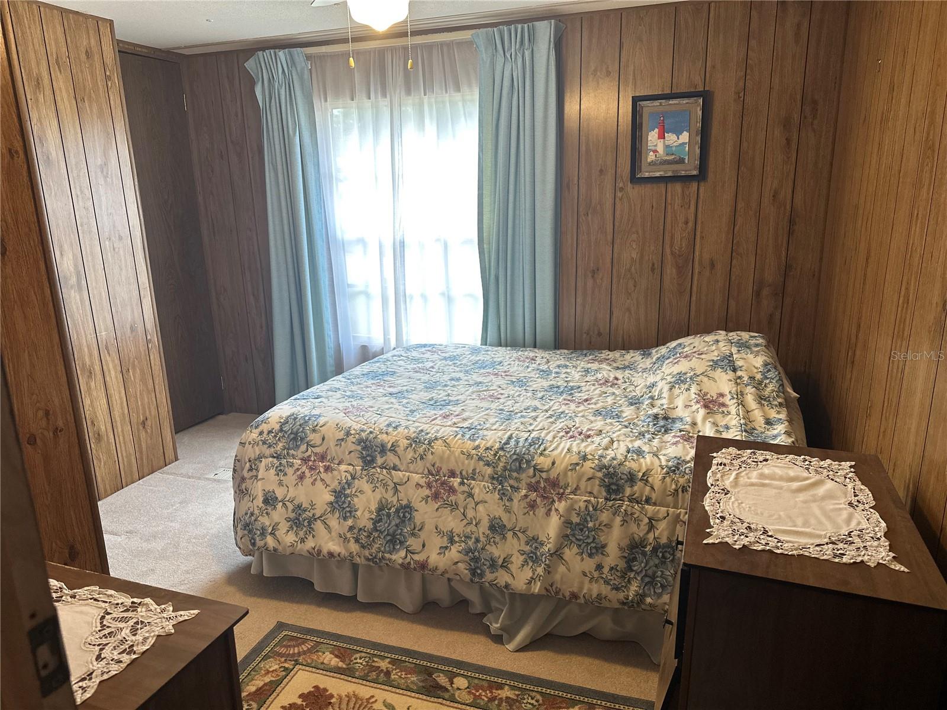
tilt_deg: -15.6
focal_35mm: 24
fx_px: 657
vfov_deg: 56.8
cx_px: 474
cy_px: 355
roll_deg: +1.0
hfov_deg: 71.6
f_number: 1.78
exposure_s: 1/120
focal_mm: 6.86
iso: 200
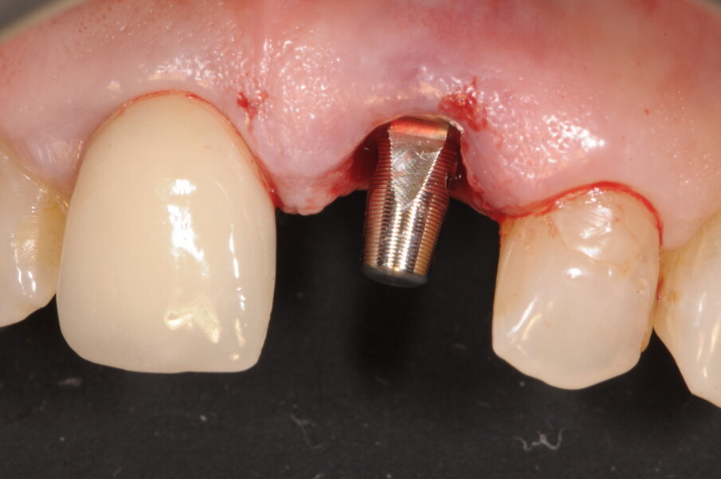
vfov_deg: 8.7
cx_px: 360
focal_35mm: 158
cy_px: 240
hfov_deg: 13.1
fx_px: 3150
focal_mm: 105
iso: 400
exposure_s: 1/125
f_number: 36
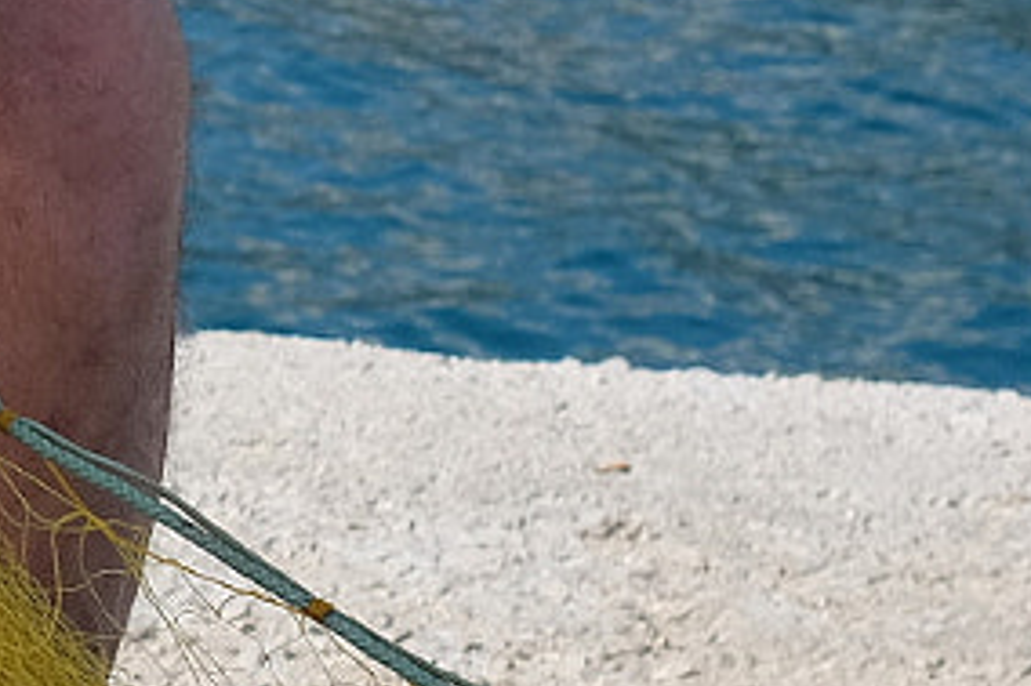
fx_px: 5638
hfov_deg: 9.8
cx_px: -955
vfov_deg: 6.9
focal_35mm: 197
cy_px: -152
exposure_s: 1/600
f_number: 5
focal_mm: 23
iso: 800
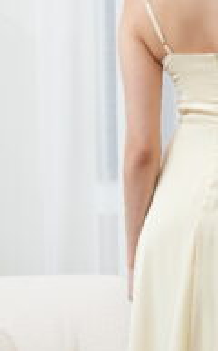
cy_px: 266
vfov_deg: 13.1
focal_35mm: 160
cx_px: 236
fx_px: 1527
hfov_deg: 8.1
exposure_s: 1/200
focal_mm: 48
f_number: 5
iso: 400
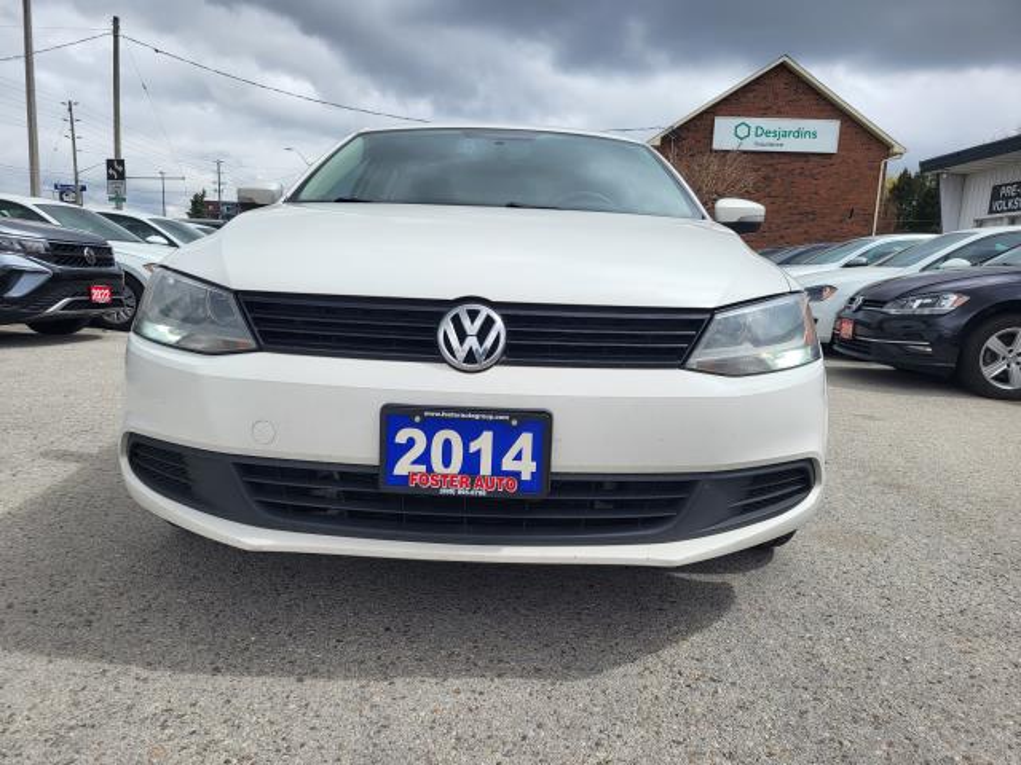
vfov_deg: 53.1
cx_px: 510
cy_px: 382
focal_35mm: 26
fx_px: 767
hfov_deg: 67.3
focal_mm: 5.4
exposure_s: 1/2359
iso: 40
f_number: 1.8
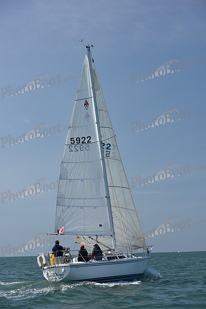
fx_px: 600
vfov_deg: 28.8
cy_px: 154
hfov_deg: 19.5
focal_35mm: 70
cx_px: 103
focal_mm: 70
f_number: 6.3
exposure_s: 1/800
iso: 320
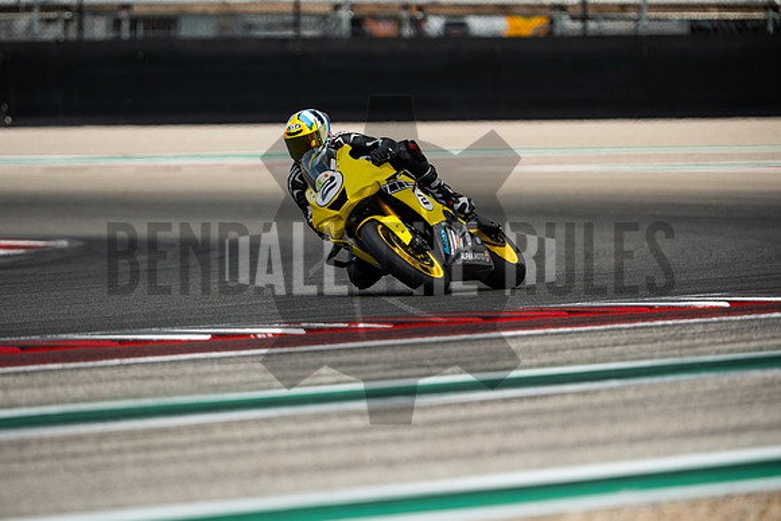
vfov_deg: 3.3
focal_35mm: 420
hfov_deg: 4.9
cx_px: 390
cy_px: 260
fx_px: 9113
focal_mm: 280
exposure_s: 1/1600
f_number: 2.8
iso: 200
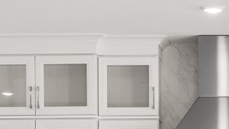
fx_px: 1123
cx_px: 255
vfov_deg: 6.4
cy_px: 256
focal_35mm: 185
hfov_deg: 11.5
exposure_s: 1/15
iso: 160
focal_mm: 35
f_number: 8
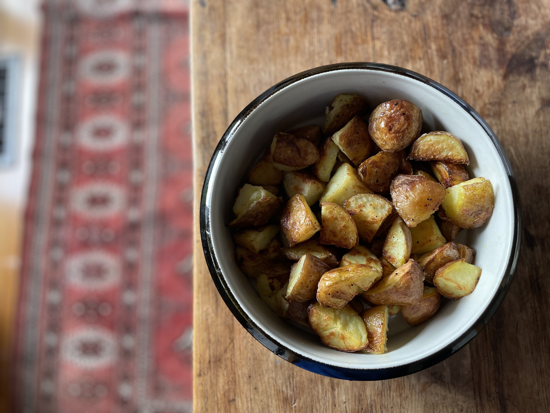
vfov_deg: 53.1
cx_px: 275
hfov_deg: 67.3
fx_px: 413
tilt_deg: -81.0
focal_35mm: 26
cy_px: 206
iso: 100
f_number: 1.6
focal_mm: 4.2
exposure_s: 1/121
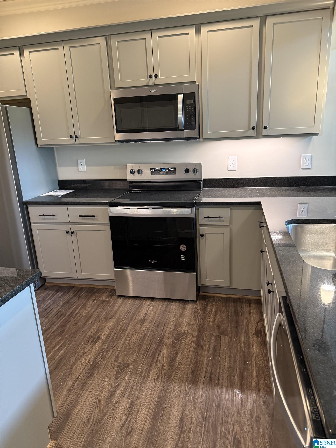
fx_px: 311
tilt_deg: -16.7
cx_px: 168
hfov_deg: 56.8
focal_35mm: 24
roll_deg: +2.9
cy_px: 224
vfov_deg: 71.6
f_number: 1.78
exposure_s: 1/60
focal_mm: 6.76
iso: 320
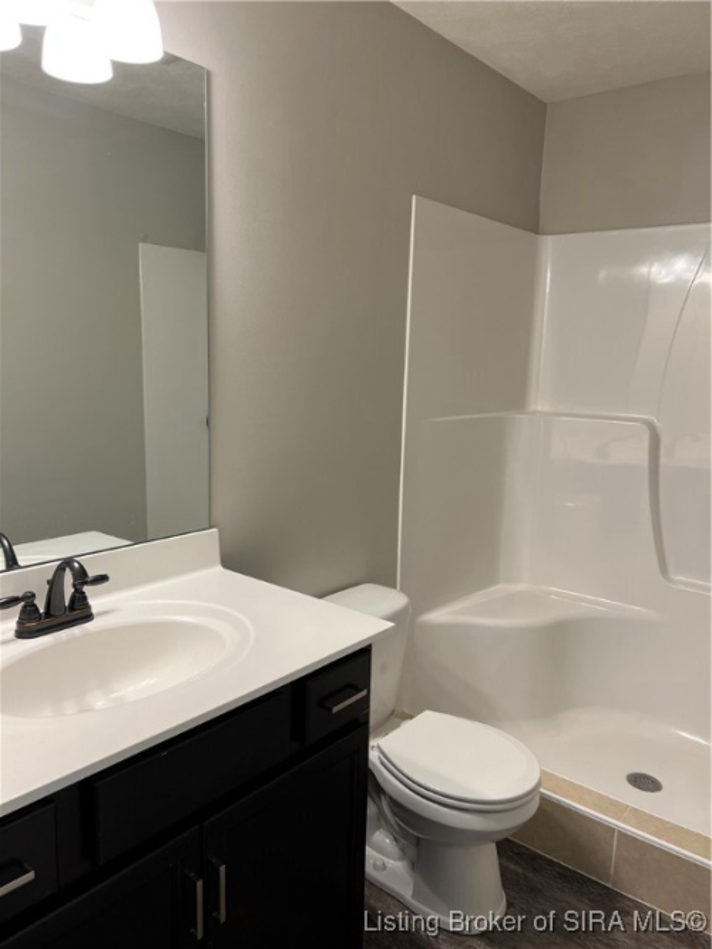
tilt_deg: -8.3
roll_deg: -2.7
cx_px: 356
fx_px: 713
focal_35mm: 26
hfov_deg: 53.0
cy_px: 474
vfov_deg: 67.3
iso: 100
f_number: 1.5
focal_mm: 5.7
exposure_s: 1/120
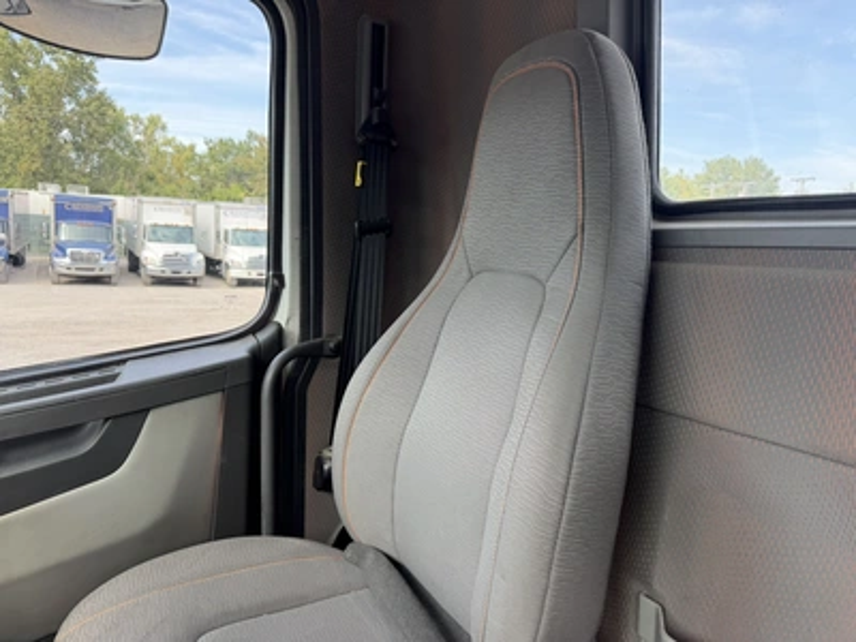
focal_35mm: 24
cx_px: 428
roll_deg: -0.8
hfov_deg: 71.6
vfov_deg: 56.8
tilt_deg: -2.6
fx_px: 593
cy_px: 321
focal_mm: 6.76
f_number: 1.78
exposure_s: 1/225
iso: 64
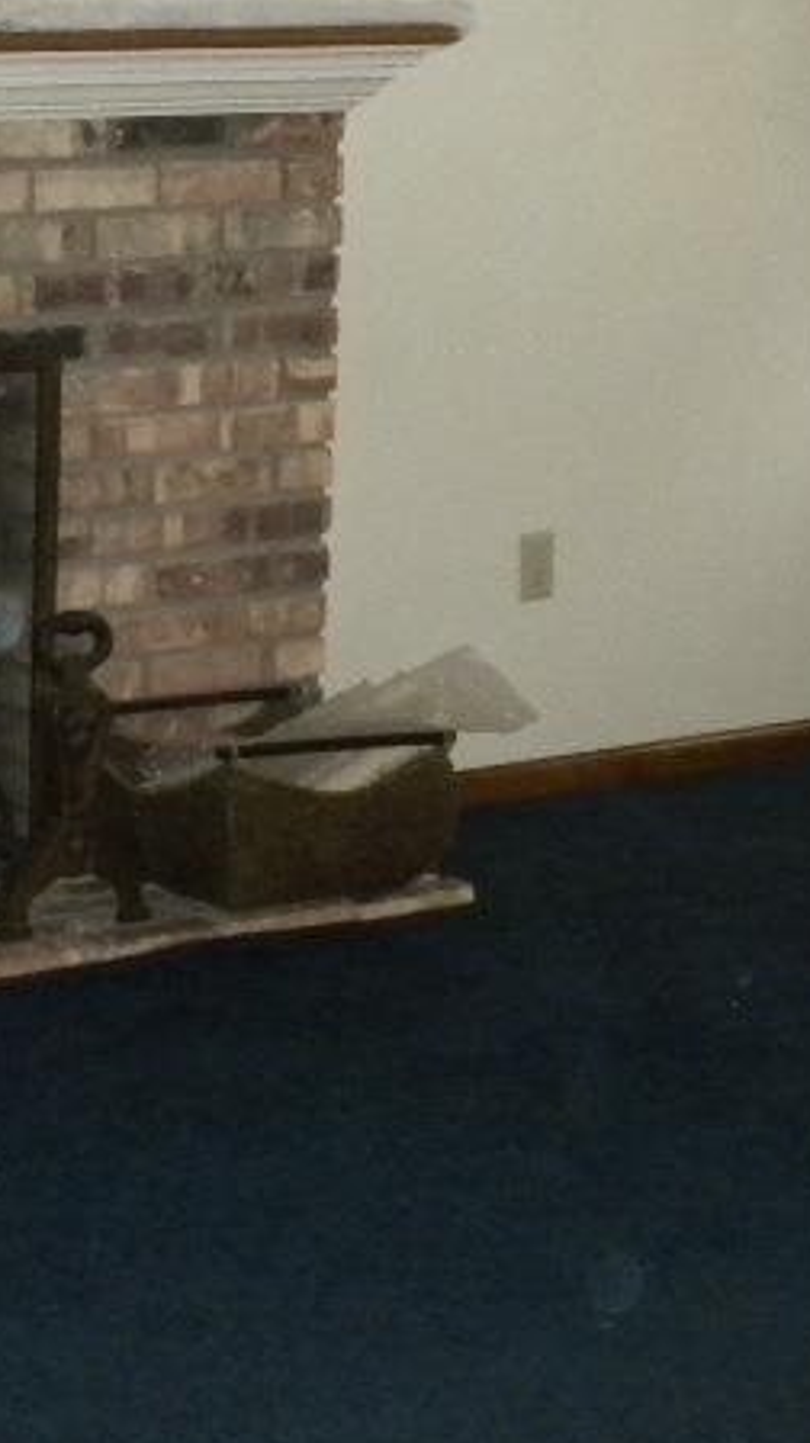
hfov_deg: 12.7
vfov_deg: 23.2
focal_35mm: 92
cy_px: 662
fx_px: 3519
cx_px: -276
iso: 400
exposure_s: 1/30
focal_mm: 6.6
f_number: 3.5
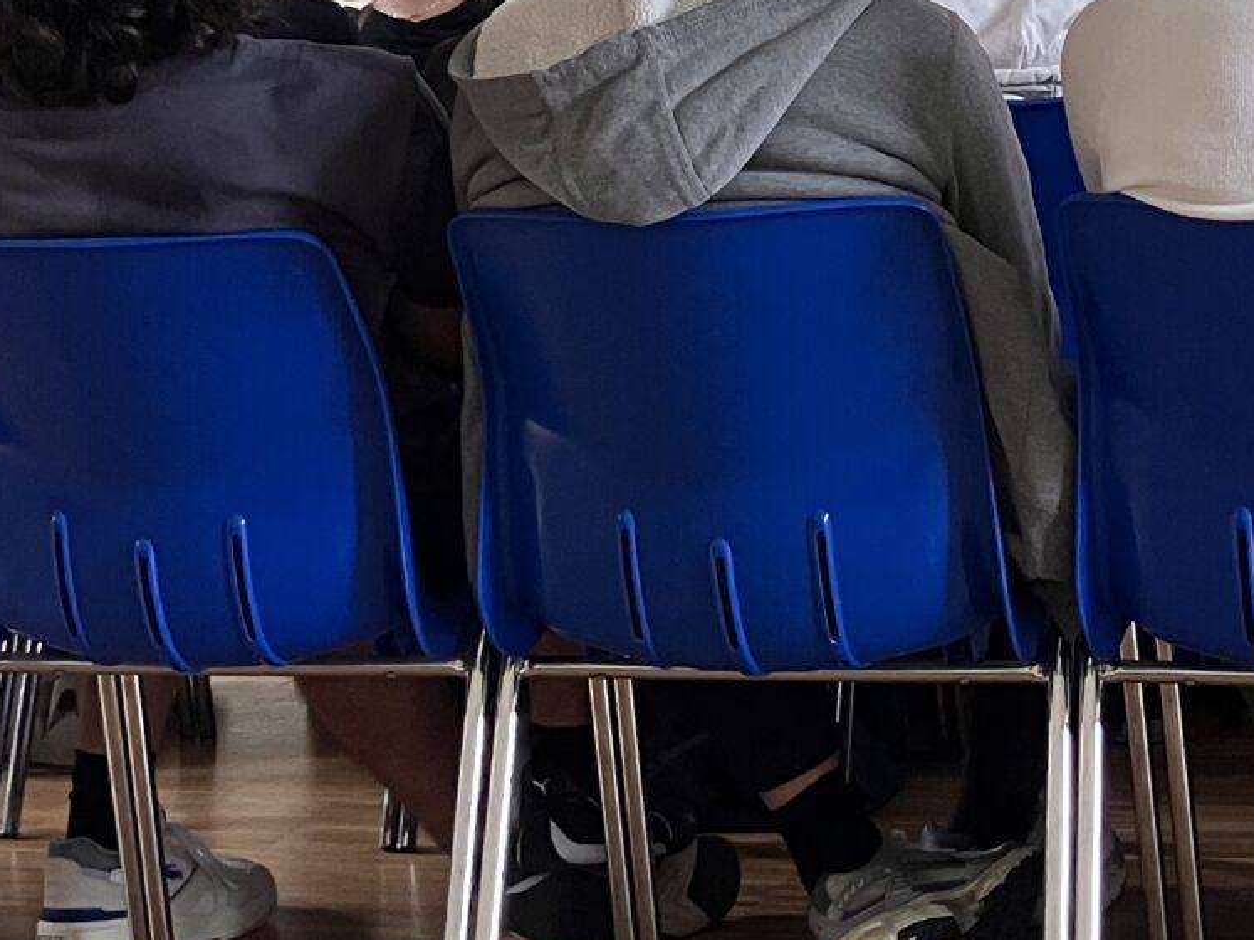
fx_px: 3477
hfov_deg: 20.3
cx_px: 923
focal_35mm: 96
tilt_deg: +4.2
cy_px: -307
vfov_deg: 14.7
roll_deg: +3.2
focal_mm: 3.99
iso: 80
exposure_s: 1/72
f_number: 1.8
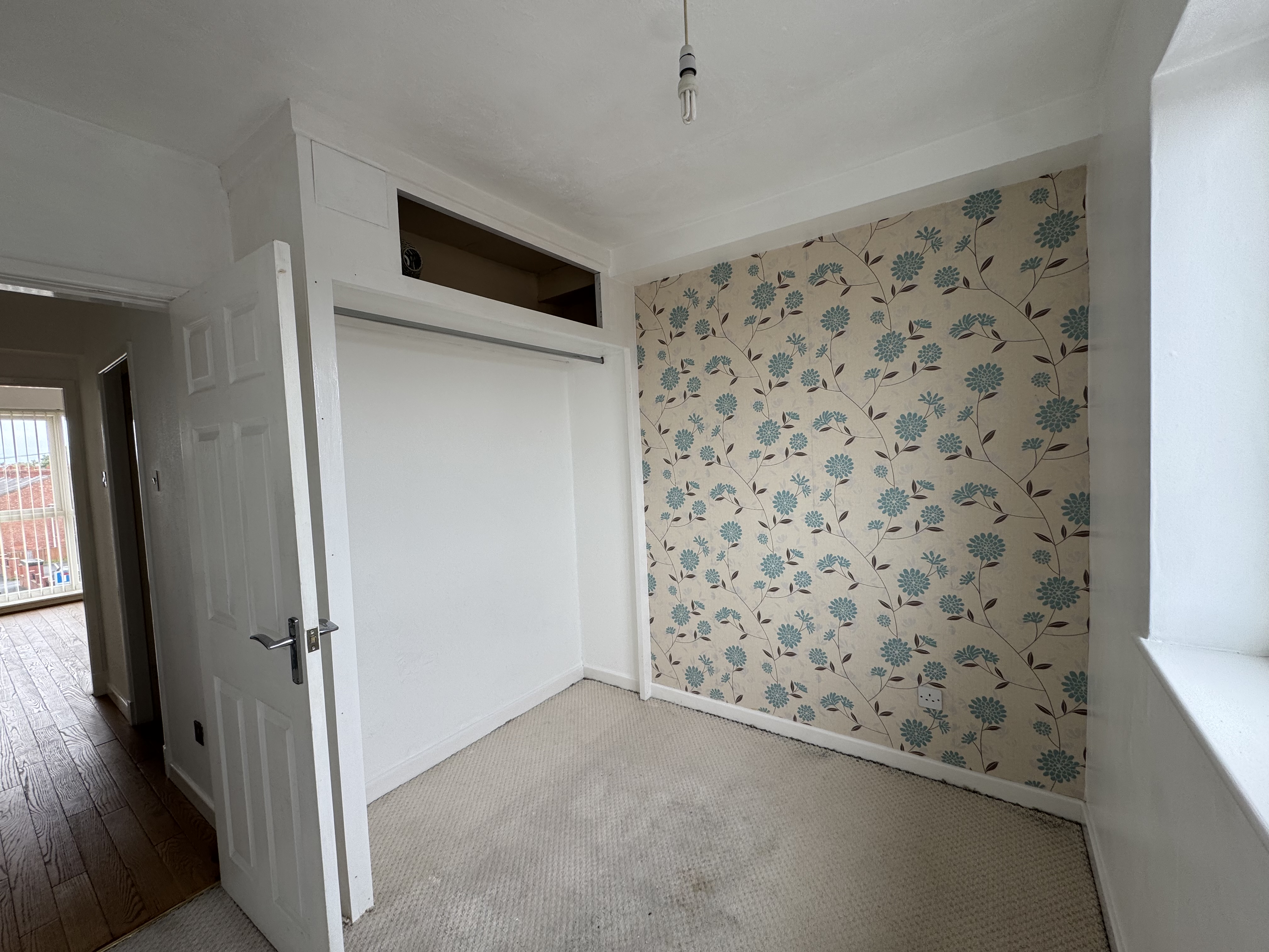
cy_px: 476
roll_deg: +2.8
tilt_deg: -2.5
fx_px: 513
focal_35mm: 14
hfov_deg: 102.1
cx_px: 634
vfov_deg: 85.7
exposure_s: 1/154
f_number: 2.2
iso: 40
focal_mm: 2.22
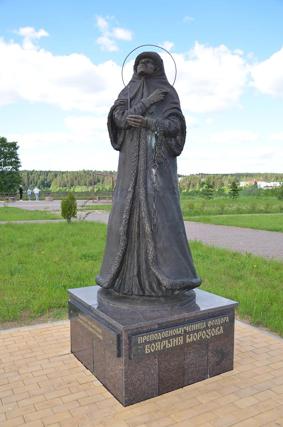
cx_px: 142
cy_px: 214
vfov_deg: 59.6
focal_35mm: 32
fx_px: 373
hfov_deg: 41.5
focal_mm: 21
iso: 100
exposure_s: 1/200
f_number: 5.6
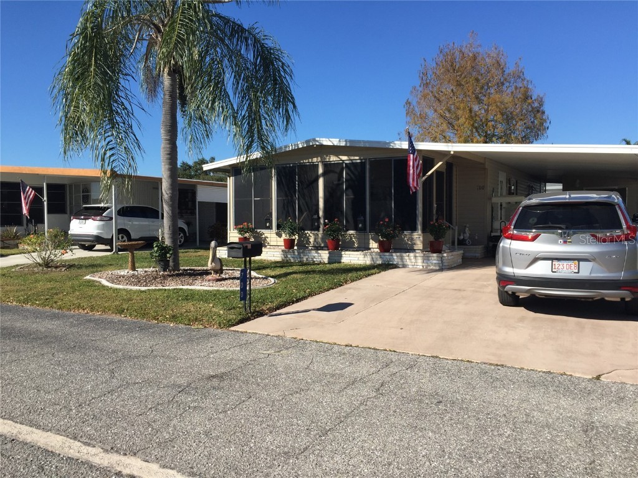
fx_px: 534
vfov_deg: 48.2
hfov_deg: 61.7
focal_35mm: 29
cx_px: 319
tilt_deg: -2.5
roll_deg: +0.2
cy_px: 239
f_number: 2.2
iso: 32
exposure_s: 1/1883
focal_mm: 4.15
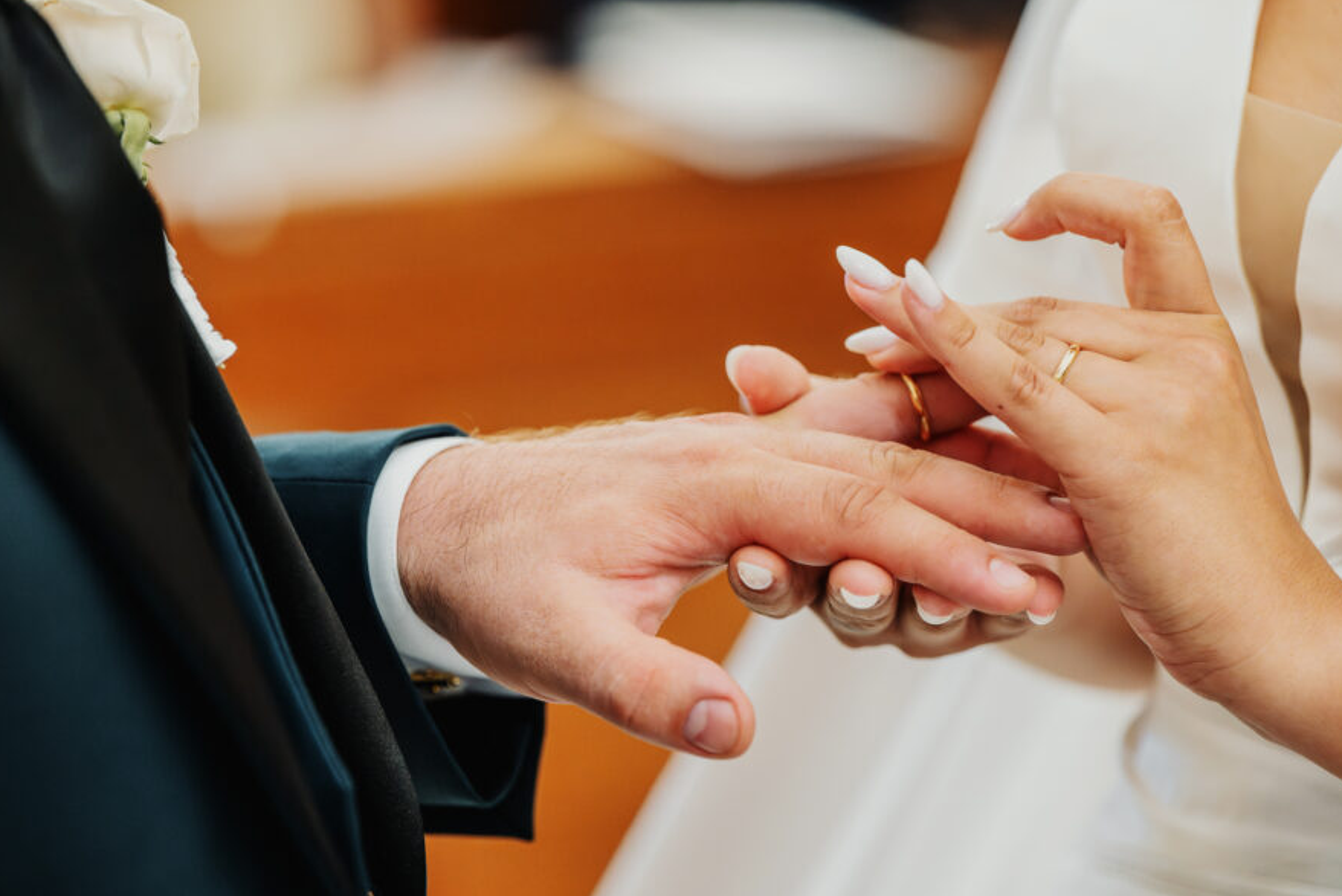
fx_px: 7422
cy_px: 482
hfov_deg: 10.3
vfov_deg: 6.9
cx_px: 722
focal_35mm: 199
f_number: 3.5
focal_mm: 175
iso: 5000
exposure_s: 1/320
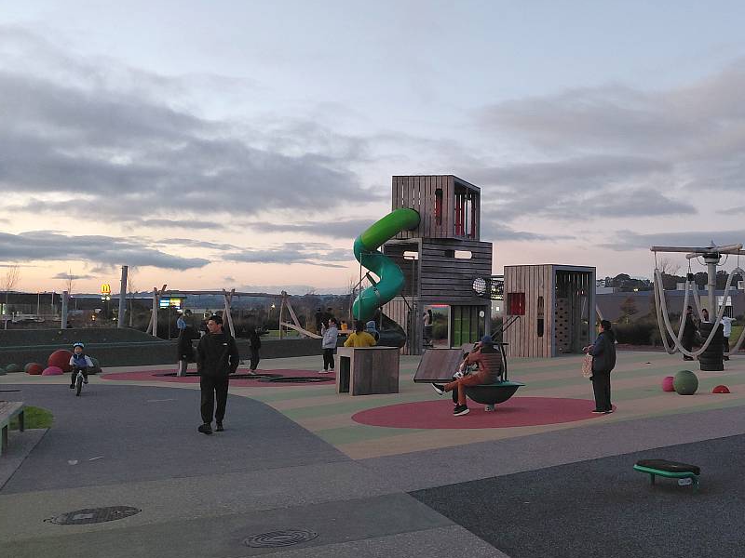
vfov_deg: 35.9
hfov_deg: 44.7
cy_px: 250
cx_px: 589
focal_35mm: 40
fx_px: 861
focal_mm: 4.69
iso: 250
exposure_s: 1/50.1
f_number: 1.8
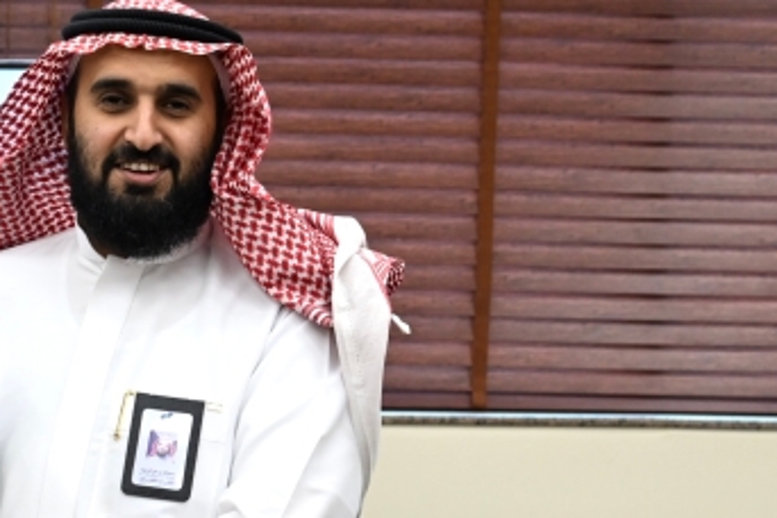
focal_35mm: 155
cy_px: 444
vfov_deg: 8.8
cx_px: -130
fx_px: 3345
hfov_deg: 12.9
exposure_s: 1/125
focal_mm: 53
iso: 1250
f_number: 5.6
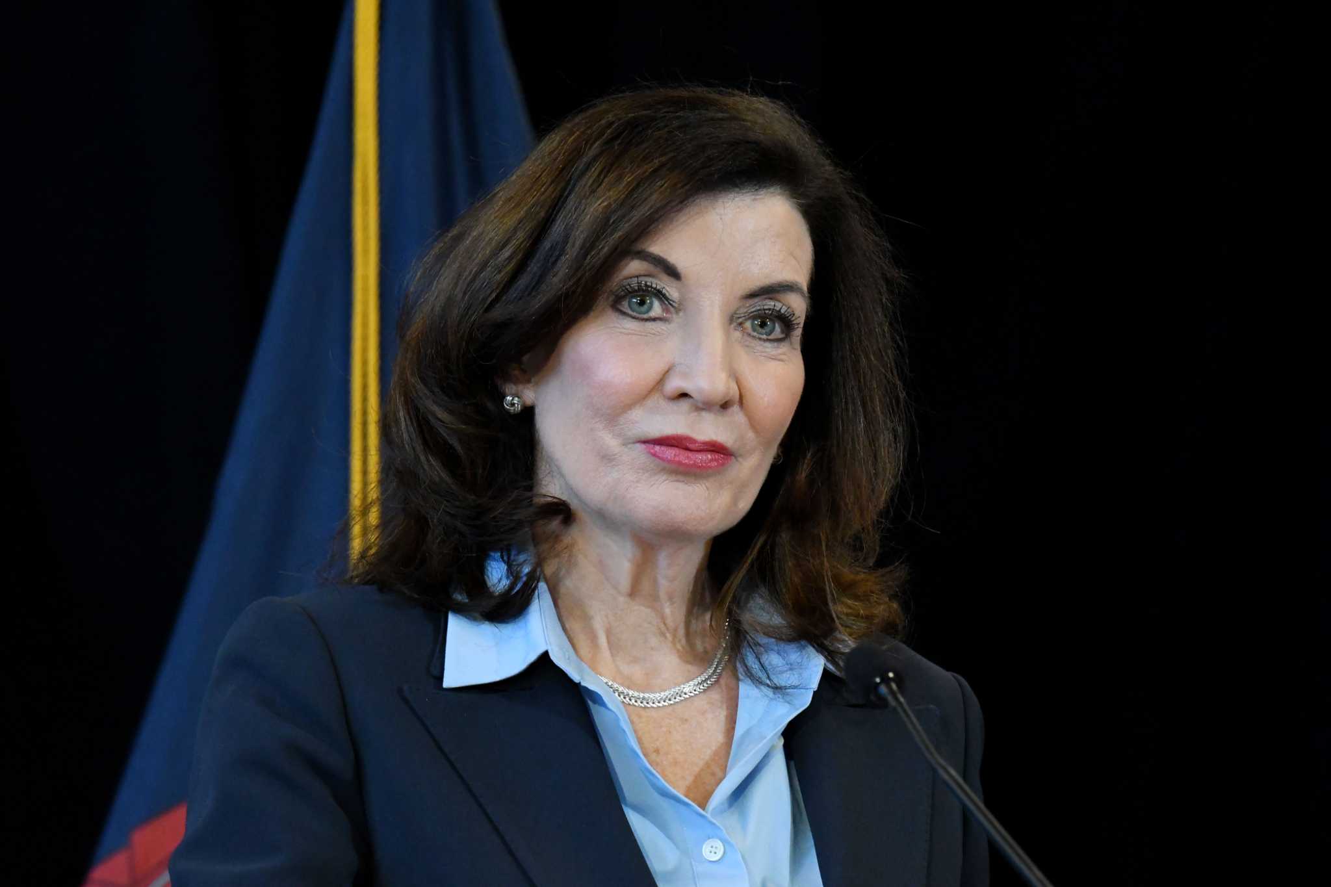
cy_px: 444
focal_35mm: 292
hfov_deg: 7.0
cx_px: 666
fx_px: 10813
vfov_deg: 4.7
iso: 5600
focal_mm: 195
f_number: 6.3
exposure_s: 1/320
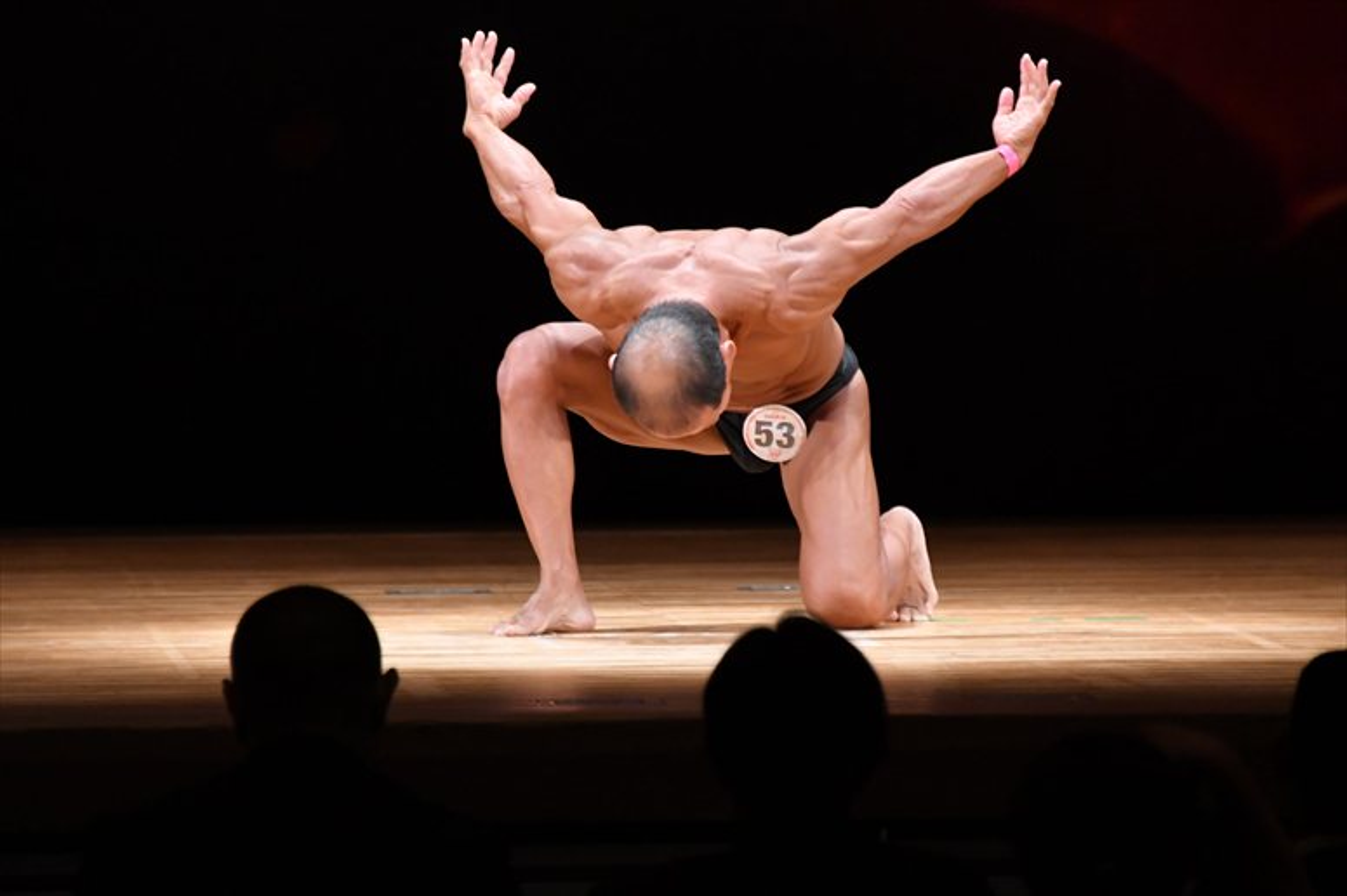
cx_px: 674
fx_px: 14025
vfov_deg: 3.7
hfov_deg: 5.5
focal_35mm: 375
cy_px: 448
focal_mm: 250
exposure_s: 1/400
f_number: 5.6
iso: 4000
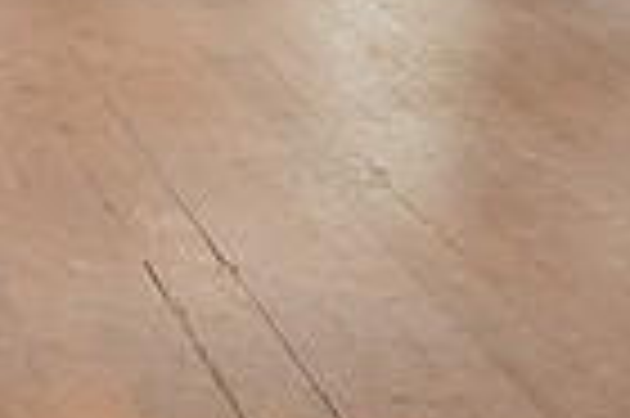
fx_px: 2972
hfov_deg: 10.8
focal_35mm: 170
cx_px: -718
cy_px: -230
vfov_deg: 7.9
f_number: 4
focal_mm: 33
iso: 1600
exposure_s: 1/200
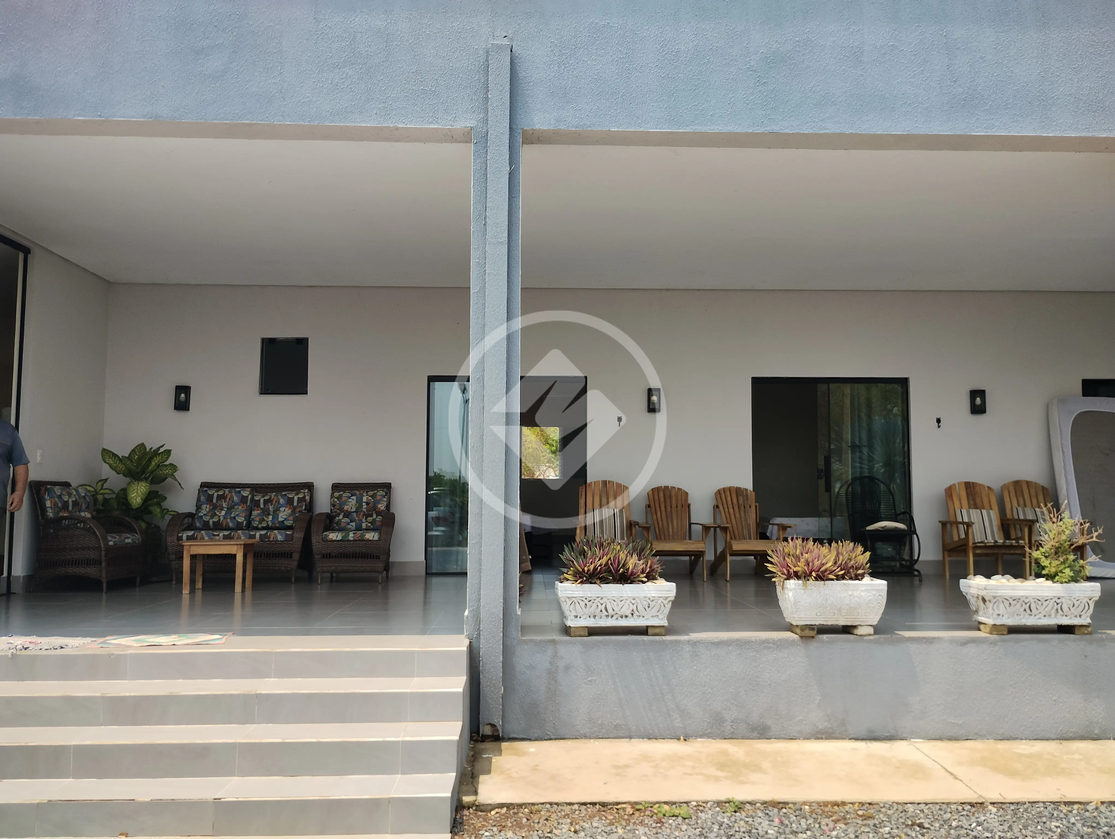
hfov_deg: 63.4
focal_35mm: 28
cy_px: 420
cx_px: 558
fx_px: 903
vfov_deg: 49.9
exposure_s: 1/387
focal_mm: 4.27
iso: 100
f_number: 1.8
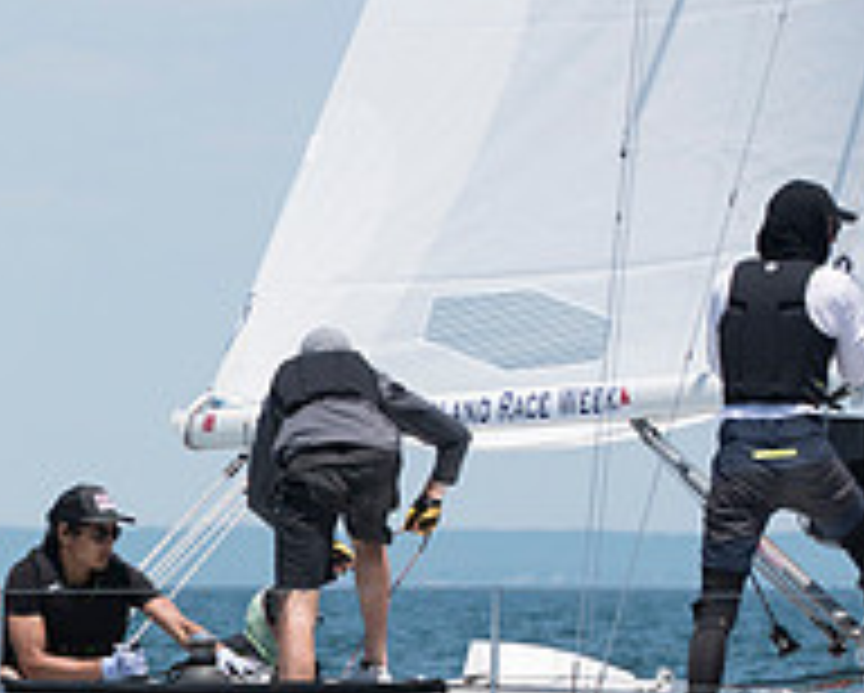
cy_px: 754
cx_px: -423
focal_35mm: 620
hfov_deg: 3.1
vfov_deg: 2.5
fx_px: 15870
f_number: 7.1
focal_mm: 200
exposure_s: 1/1600
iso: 320
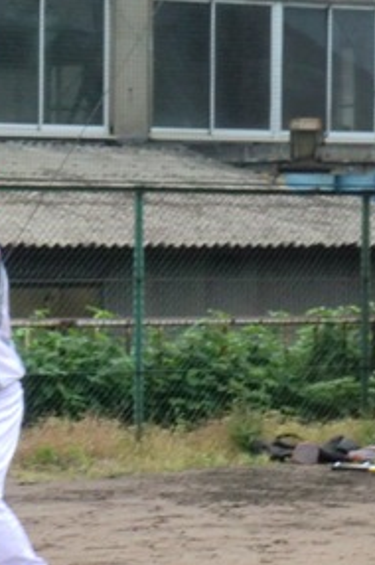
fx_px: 3211
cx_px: -26
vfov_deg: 10.0
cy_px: 346
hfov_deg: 6.7
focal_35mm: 205
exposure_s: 1/160
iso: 400
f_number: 5.4
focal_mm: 15.81
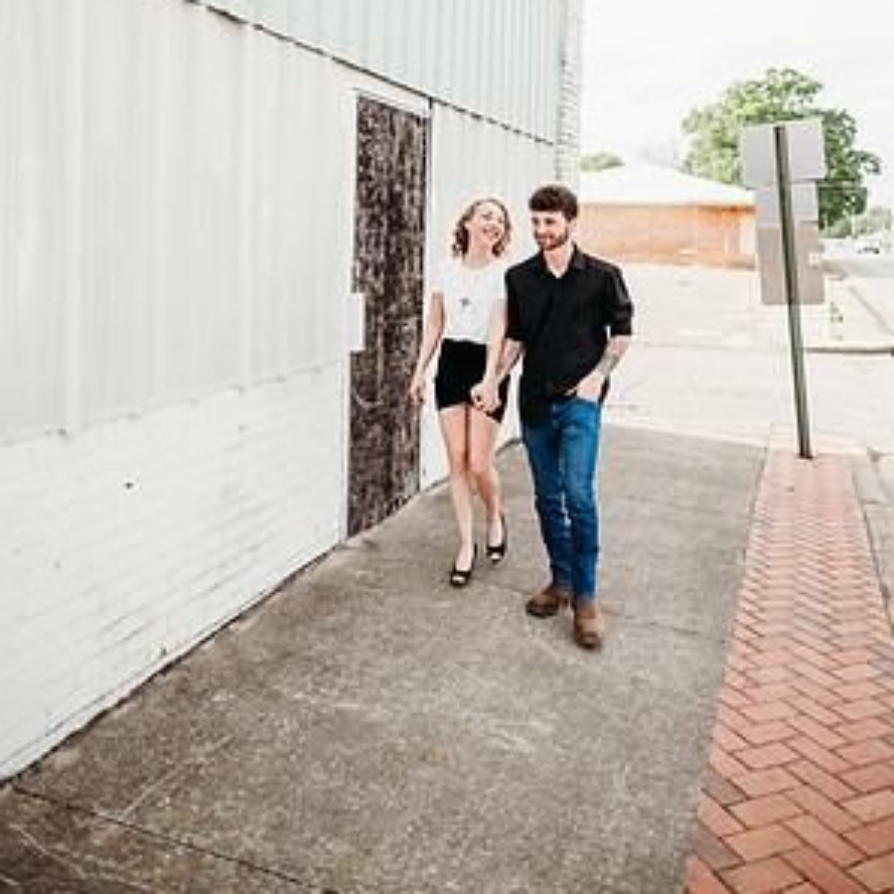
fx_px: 906
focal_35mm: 31
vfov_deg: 50.5
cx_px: 450
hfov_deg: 52.5
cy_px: 233
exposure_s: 1/640
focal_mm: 24
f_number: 2.8
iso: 100
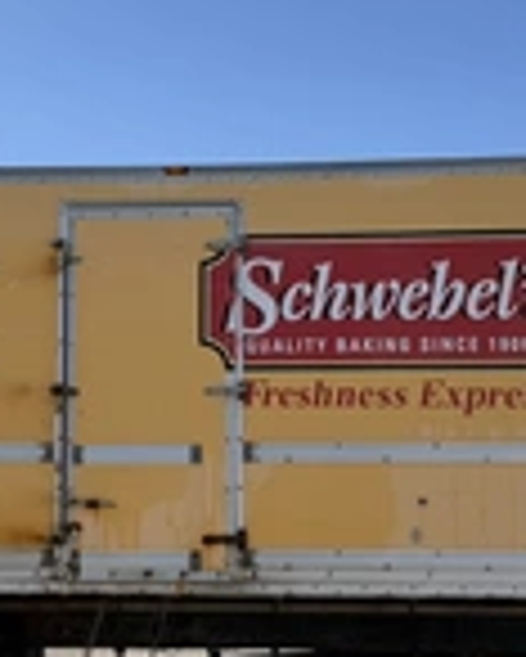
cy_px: 410
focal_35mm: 64
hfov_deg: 23.9
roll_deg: +1.0
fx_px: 1244
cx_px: 256
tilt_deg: +5.1
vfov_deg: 29.4
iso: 80
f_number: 1.78
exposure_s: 1/3425
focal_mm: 6.76
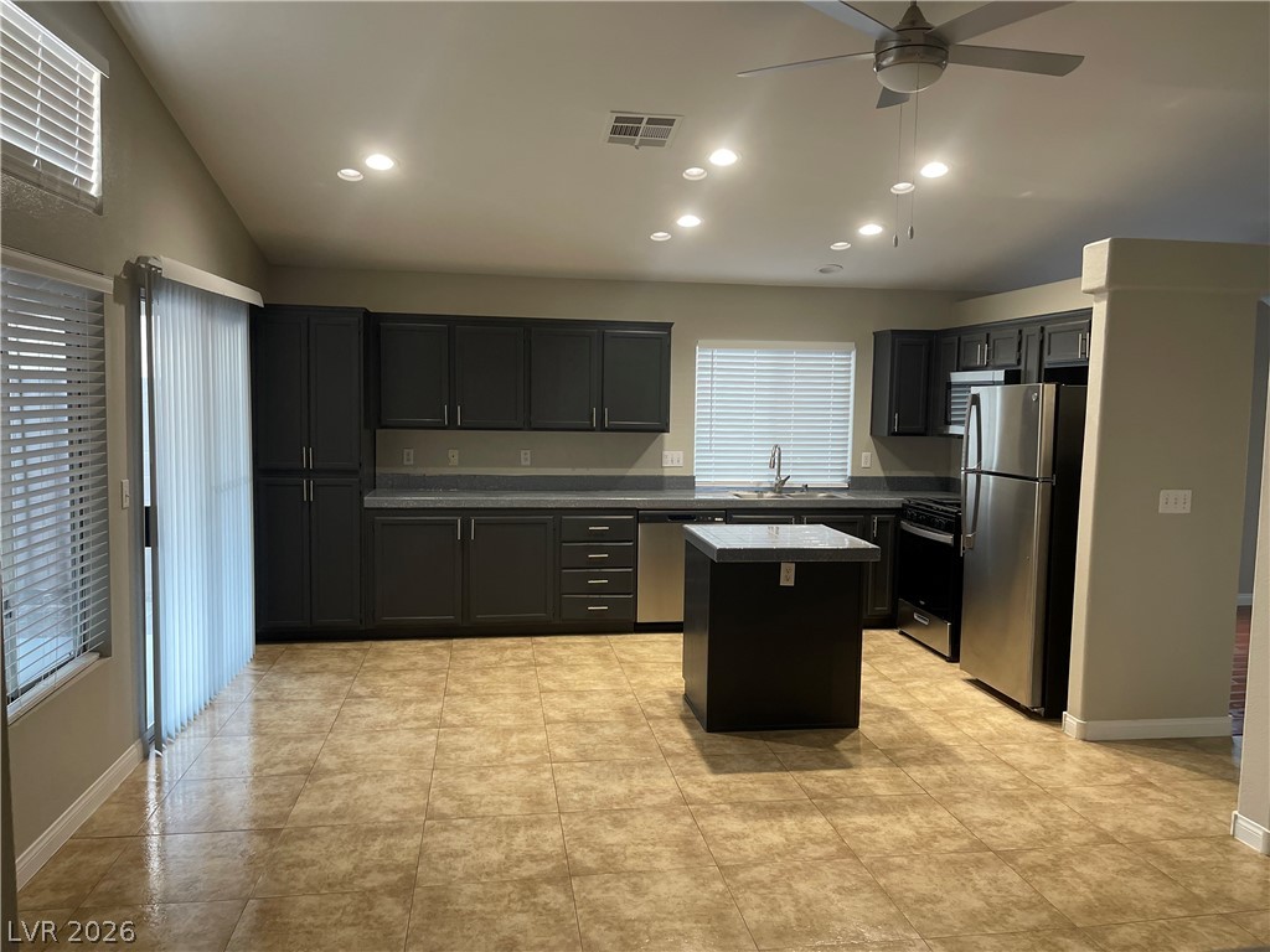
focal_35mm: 26
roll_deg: -0.4
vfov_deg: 53.1
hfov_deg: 67.3
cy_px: 476
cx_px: 635
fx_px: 954
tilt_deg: -4.0
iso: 200
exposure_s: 1/60
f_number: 1.6
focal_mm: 5.1
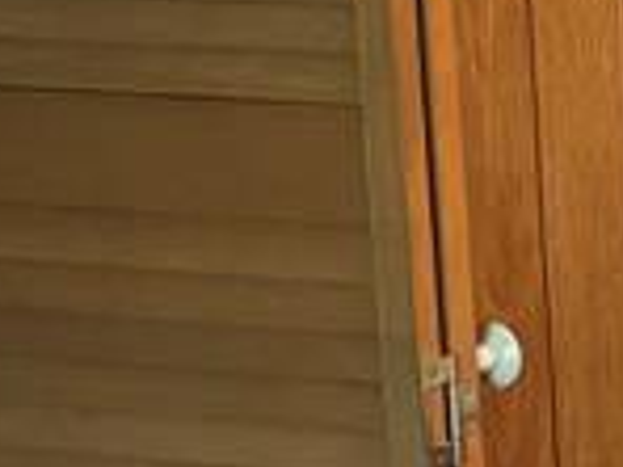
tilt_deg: -7.2
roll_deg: +0.2
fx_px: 2988
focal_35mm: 166
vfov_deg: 8.9
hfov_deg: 9.2
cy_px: 4
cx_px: 1953
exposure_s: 1/60
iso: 640
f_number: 1.78
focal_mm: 6.76
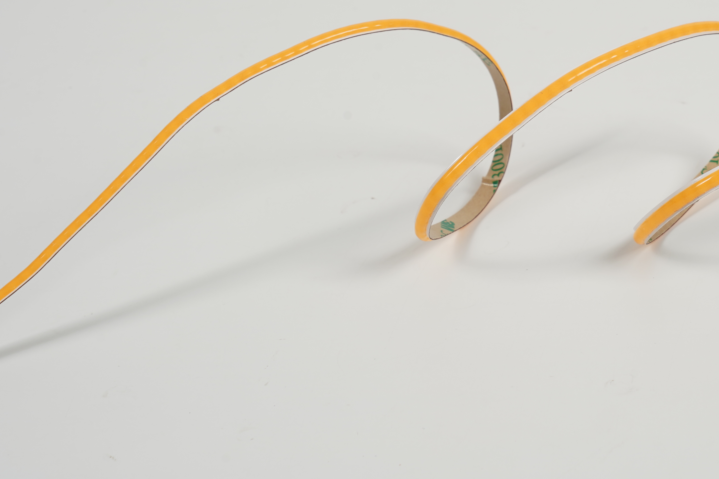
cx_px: 618
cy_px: 82
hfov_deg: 11.2
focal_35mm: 182
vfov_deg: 7.5
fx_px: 3635
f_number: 14
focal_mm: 97
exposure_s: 1/125
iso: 100
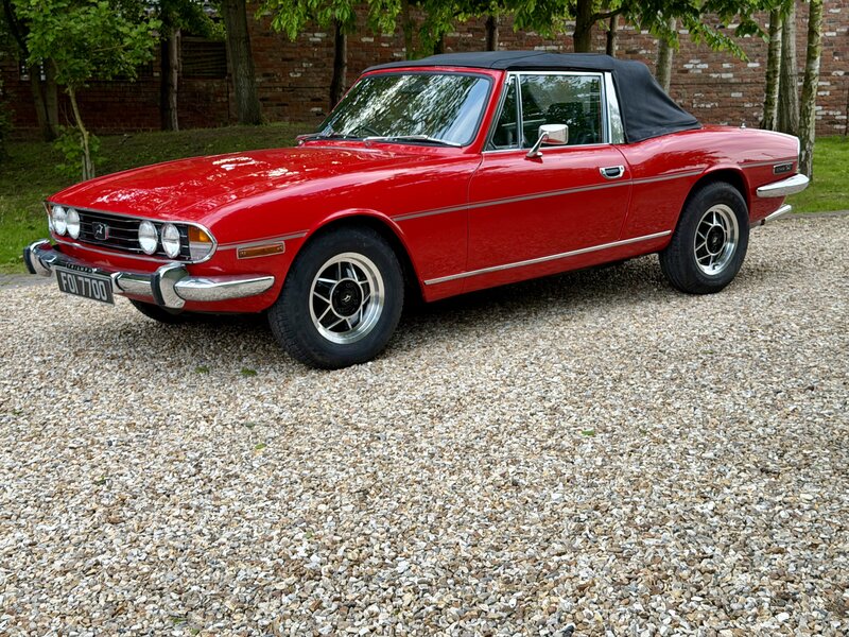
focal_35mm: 48
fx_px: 1177
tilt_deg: -10.8
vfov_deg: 30.3
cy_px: 318
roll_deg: -0.2
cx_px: 424
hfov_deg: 39.7
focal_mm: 6.76
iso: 50
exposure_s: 1/121
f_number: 1.78
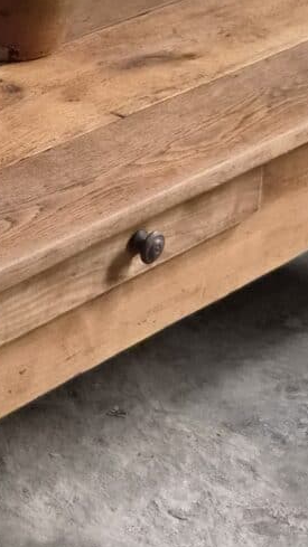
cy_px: 132
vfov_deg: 20.2
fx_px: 1525
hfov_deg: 10.9
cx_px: -213
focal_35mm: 105
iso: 2000
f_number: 1.8
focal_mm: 5.4
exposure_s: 1/100
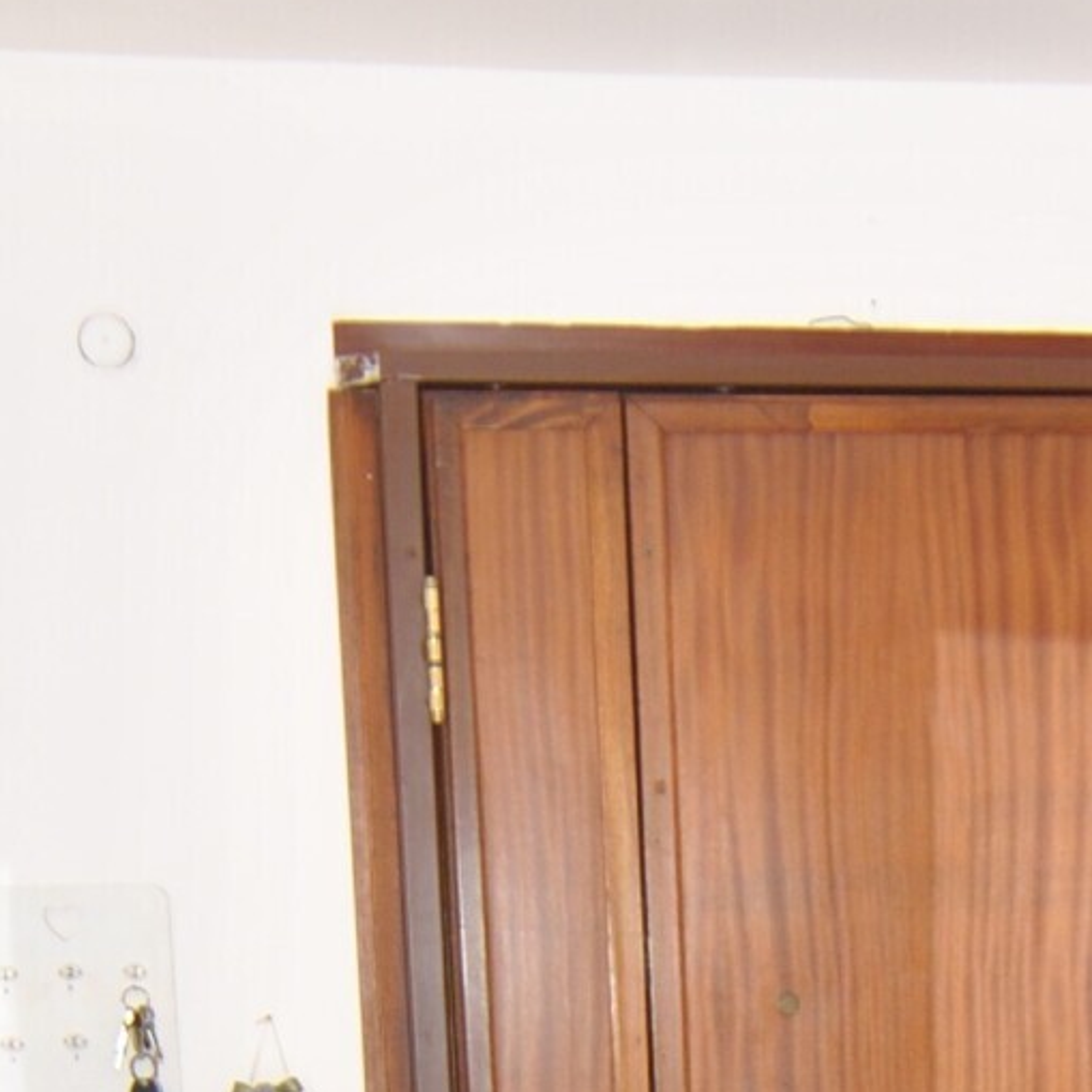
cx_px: 942
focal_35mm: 77
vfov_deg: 19.8
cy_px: 1583
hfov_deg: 22.0
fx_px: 2748
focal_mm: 12
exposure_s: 1/60
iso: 200
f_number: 4
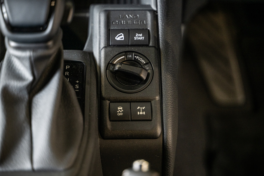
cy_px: 88
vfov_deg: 18.2
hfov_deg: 27.0
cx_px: 132
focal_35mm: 75
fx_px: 550
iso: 1600
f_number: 2.8
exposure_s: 1/125
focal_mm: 75
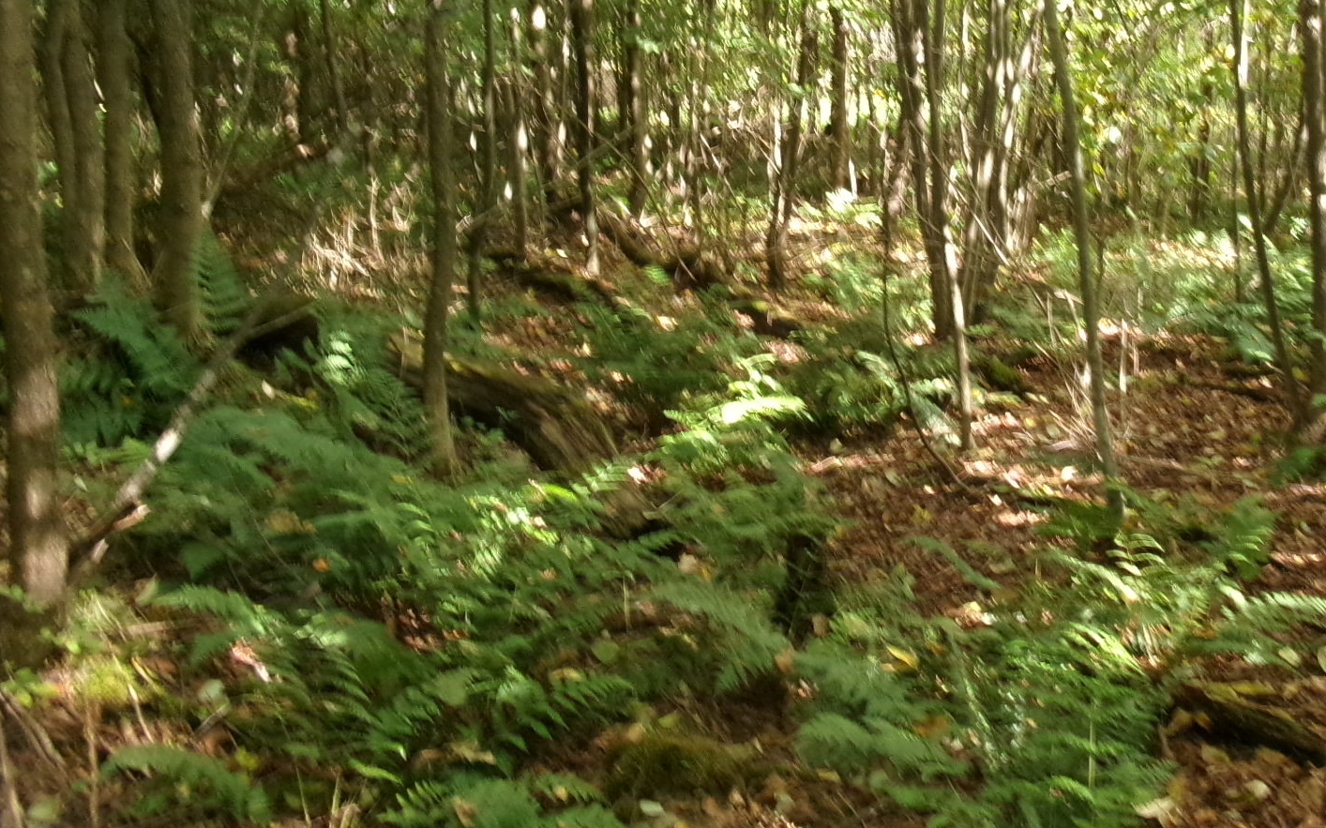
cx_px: 906
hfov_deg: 45.4
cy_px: 186
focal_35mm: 43
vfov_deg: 29.3
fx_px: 1554
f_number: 3.9
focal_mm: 5.1
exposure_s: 1/34
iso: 202
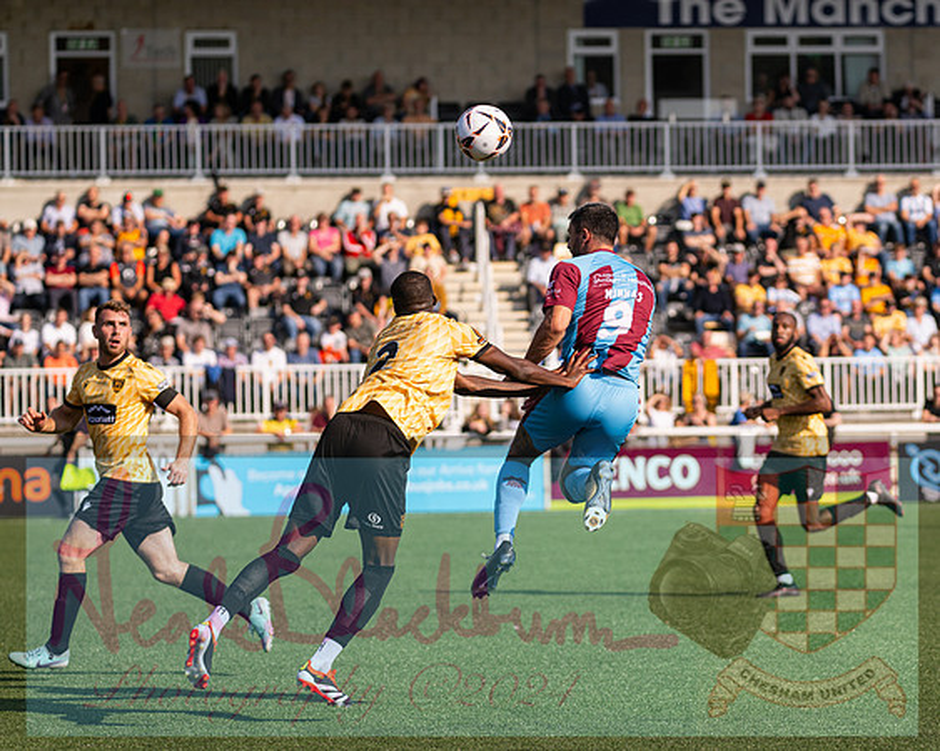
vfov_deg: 8.2
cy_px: 326
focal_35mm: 189
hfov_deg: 10.2
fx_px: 5251
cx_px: 681
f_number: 2.8
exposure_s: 1/3200
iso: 200
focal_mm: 135
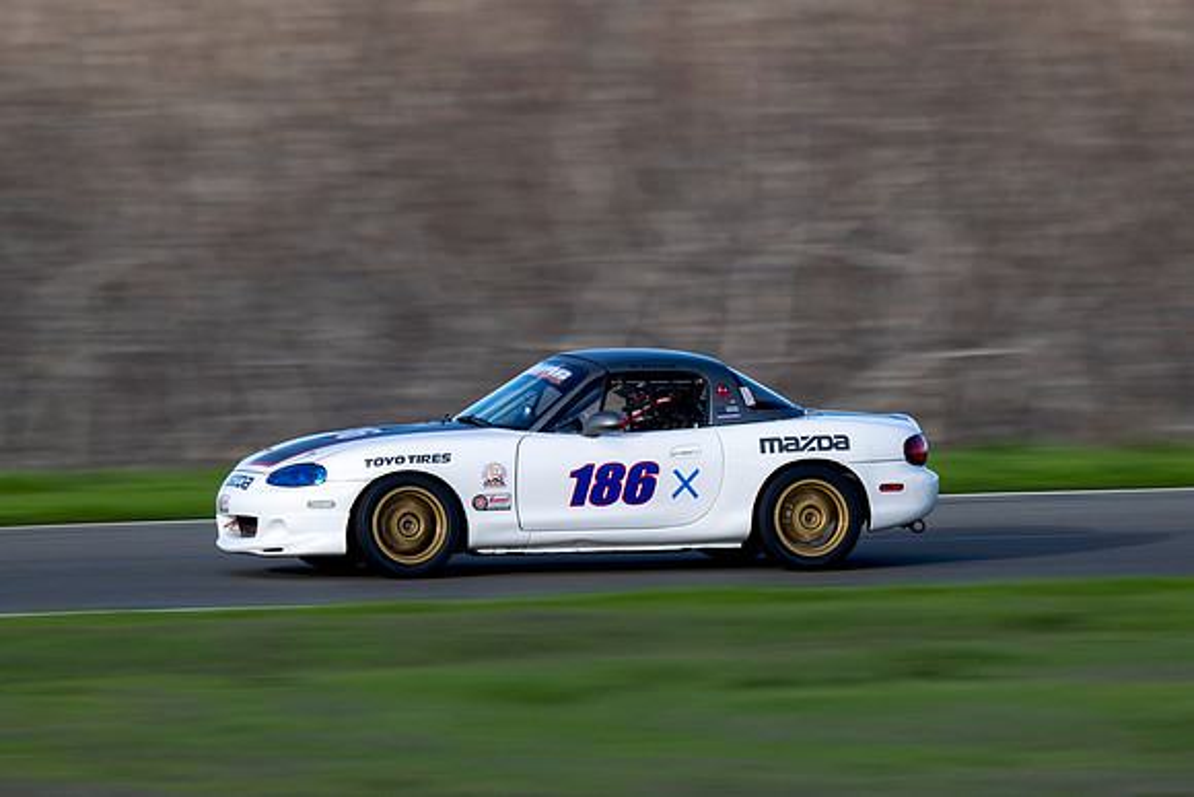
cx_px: 597
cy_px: 398
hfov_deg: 2.9
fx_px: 23884
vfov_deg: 1.9
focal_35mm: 720
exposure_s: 1/80
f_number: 9
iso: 90
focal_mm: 720
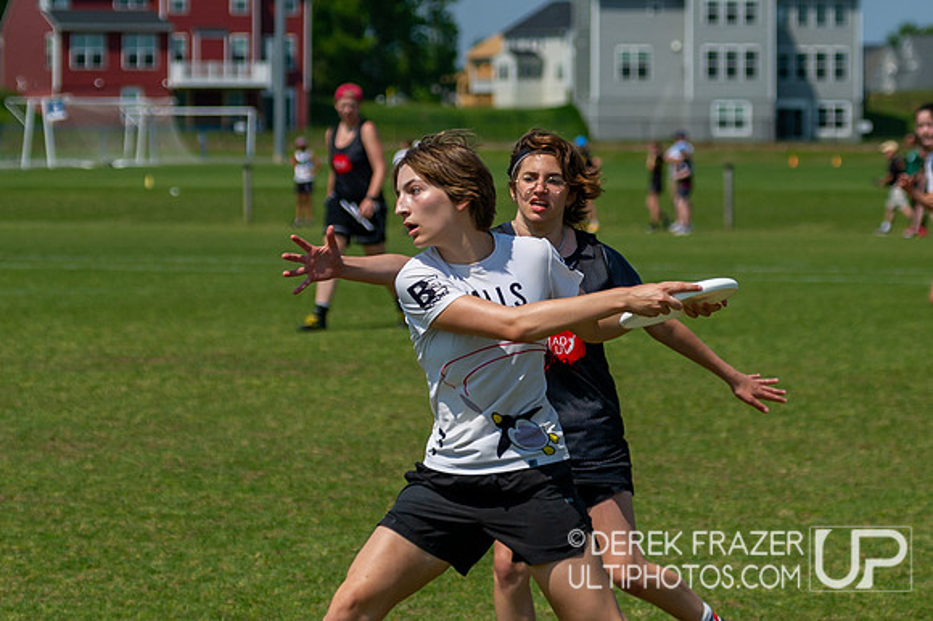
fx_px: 4715
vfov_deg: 7.5
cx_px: 476
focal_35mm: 182
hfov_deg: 11.3
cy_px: 297
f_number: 4
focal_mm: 100
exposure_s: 1/4000
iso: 220
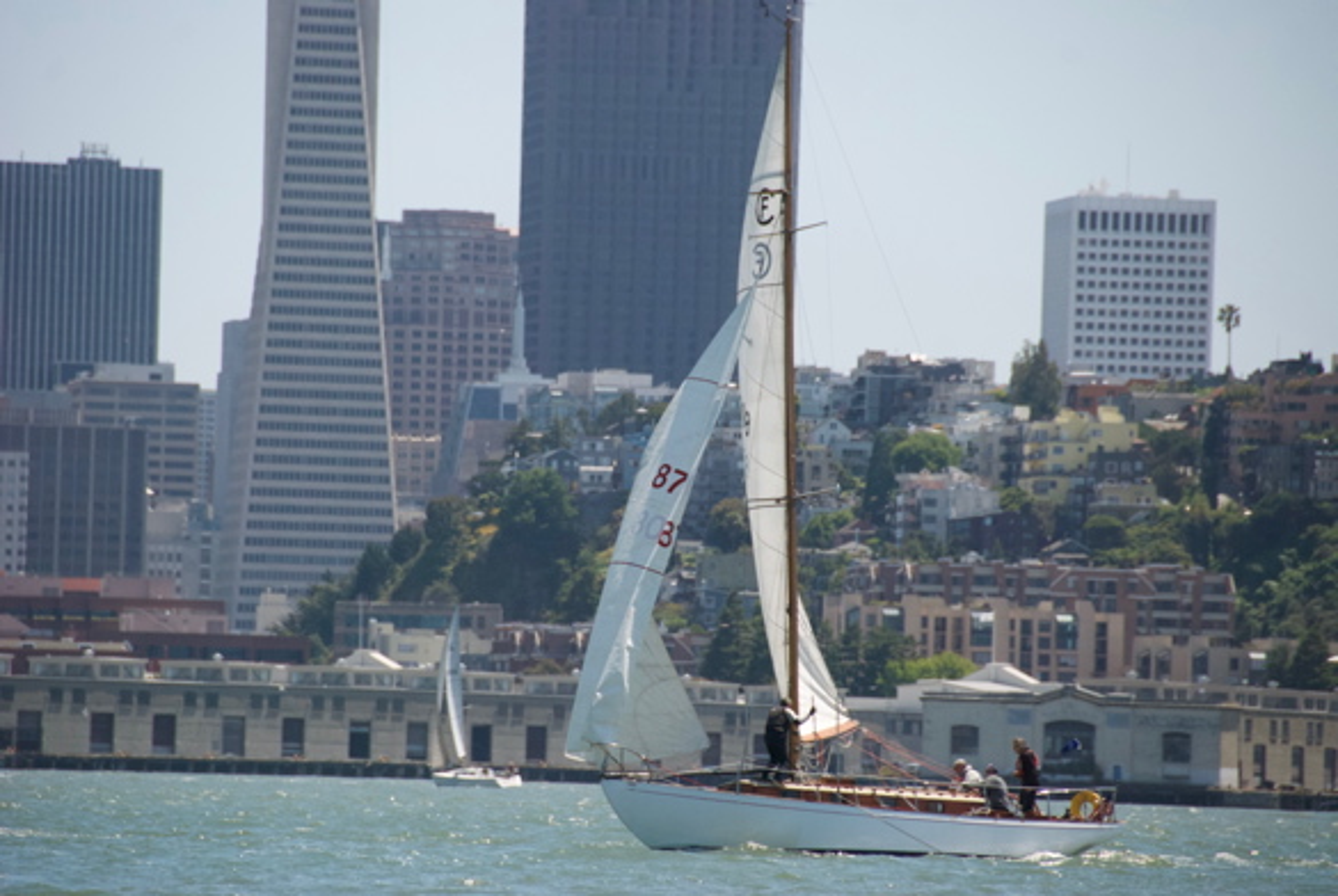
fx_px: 11167
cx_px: 669
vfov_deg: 4.6
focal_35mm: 300
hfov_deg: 6.9
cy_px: 448
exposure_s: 1/2500
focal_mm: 200
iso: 800
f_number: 5.6
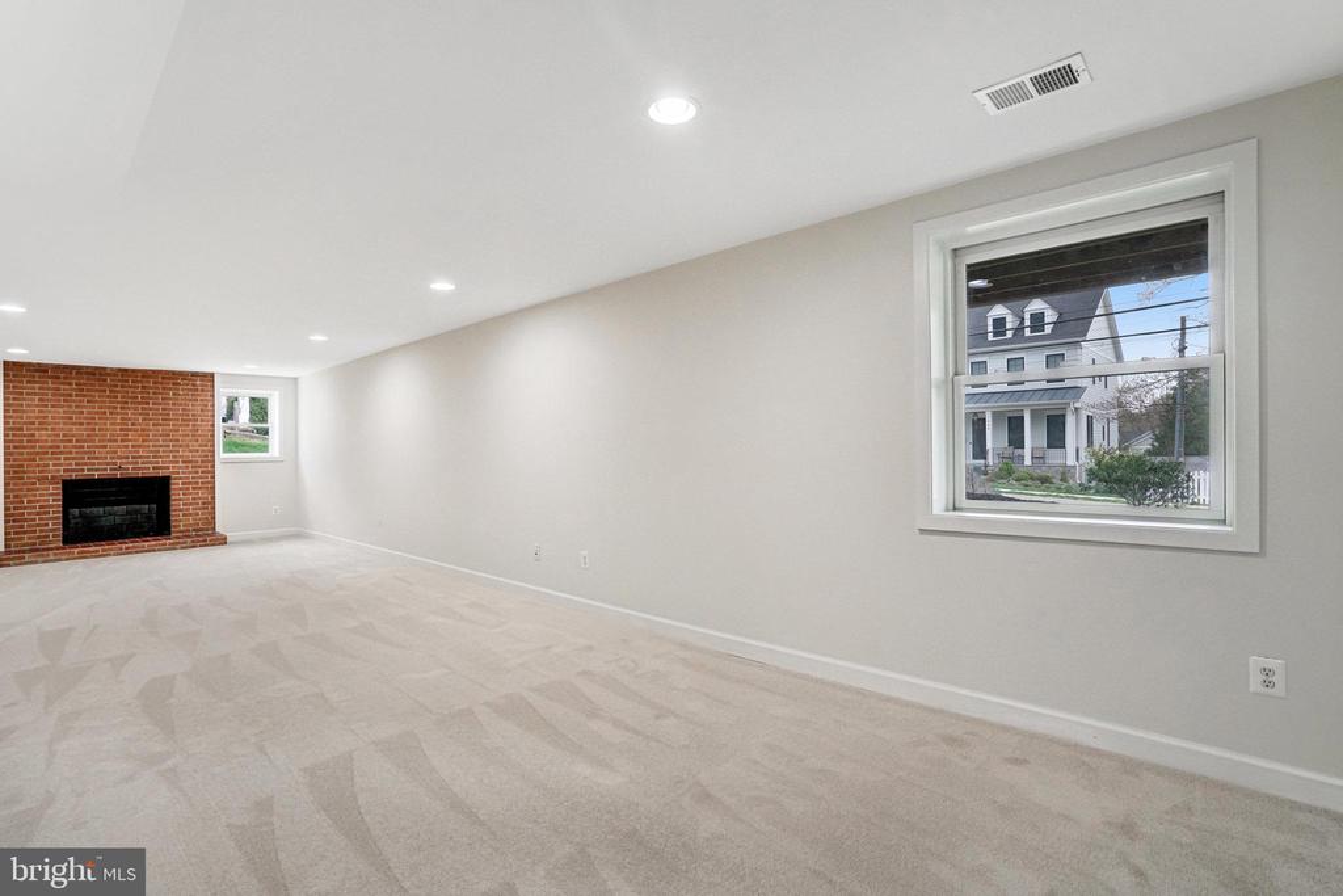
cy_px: 448
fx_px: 597
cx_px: 672
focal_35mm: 16
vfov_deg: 73.8
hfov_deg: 96.7
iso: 1250
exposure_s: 1/60
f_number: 8
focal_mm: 16
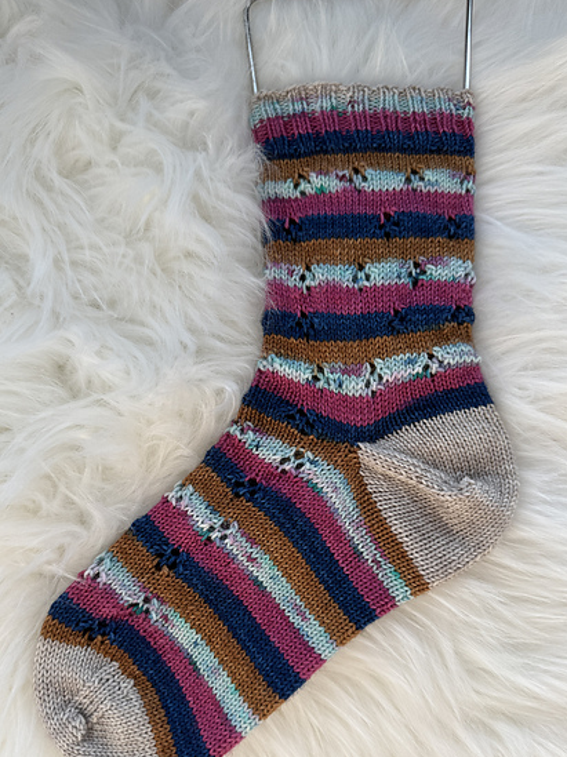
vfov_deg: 63.2
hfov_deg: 49.7
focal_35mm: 28
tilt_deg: -82.2
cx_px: 286
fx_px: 612
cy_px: 433
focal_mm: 6.76
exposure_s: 1/405
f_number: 1.78
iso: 80
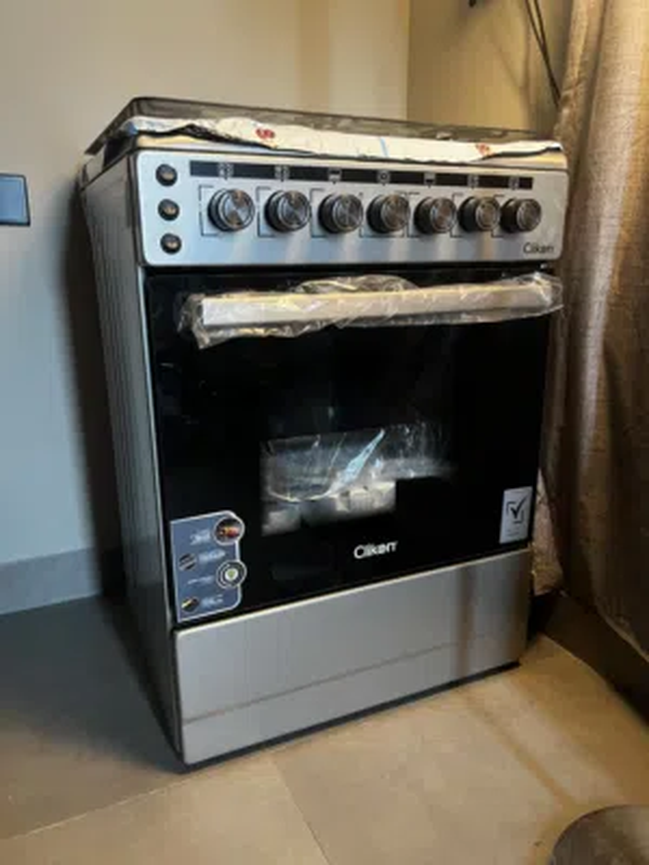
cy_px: 432
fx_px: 650
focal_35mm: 26
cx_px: 324
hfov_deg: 53.1
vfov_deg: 67.3
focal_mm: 5.7
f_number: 1.5
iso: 400
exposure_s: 1/33
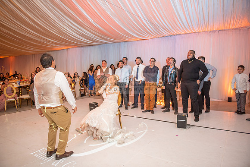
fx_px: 181
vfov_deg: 49.6
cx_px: 125
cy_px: 84
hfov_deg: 69.4
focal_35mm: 26
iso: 1000
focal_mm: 26
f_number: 2.8
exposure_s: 1/160
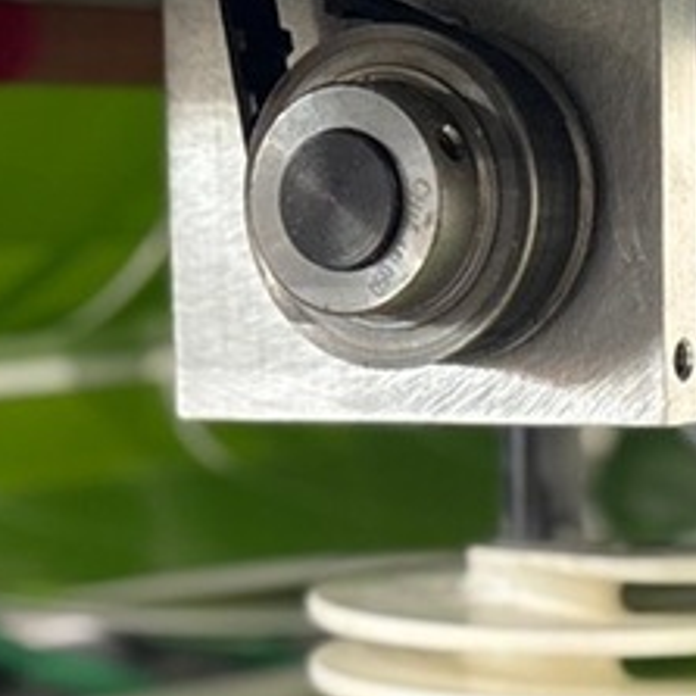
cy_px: 680
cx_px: 378
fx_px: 3458
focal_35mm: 152
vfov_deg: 11.4
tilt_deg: -7.6
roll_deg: +1.5
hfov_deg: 11.5
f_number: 1.78
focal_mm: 6.76
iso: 400
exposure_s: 1/40
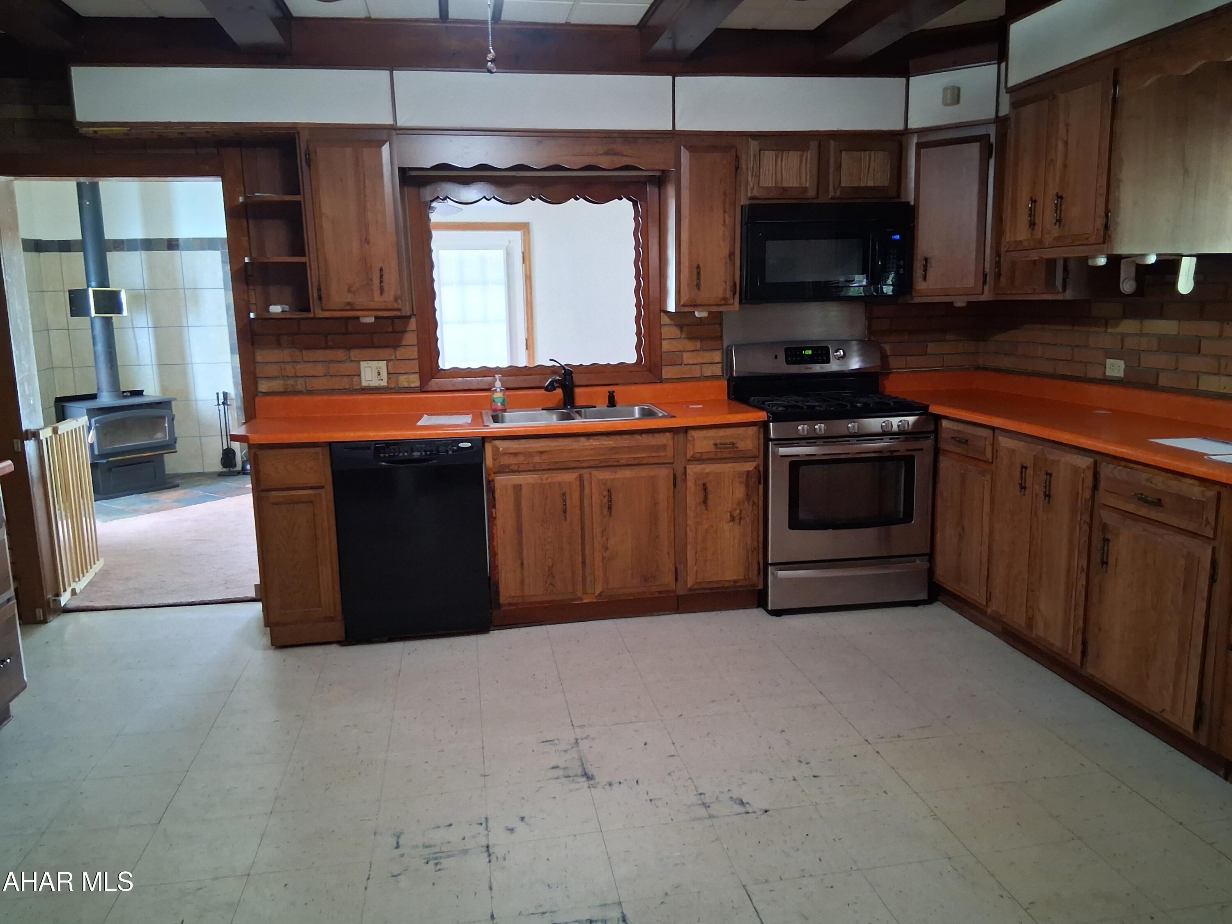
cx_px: 616
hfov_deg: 67.3
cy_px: 462
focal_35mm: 26
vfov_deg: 53.1
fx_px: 925
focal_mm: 3.98
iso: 500
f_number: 1.8
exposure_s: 1/25
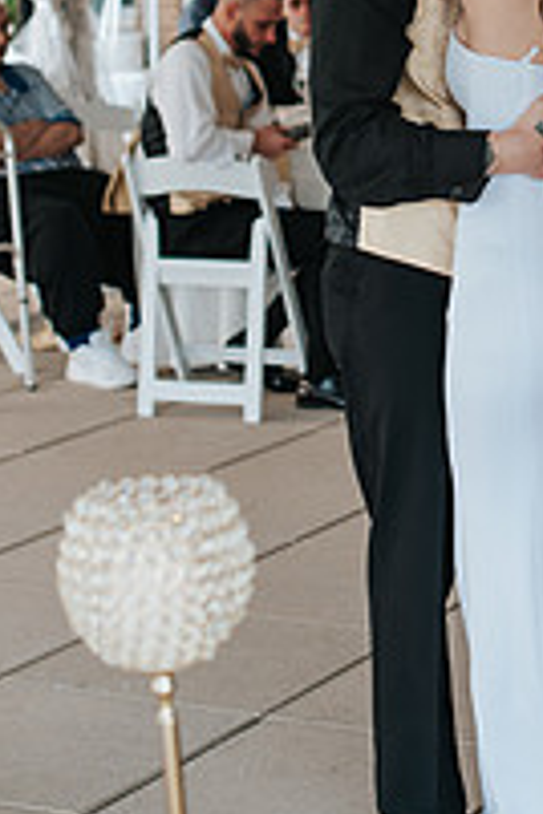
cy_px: 16
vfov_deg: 17.9
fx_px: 2534
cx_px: 523
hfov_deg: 12.1
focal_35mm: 112
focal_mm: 50
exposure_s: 1/160
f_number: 2.8
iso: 140
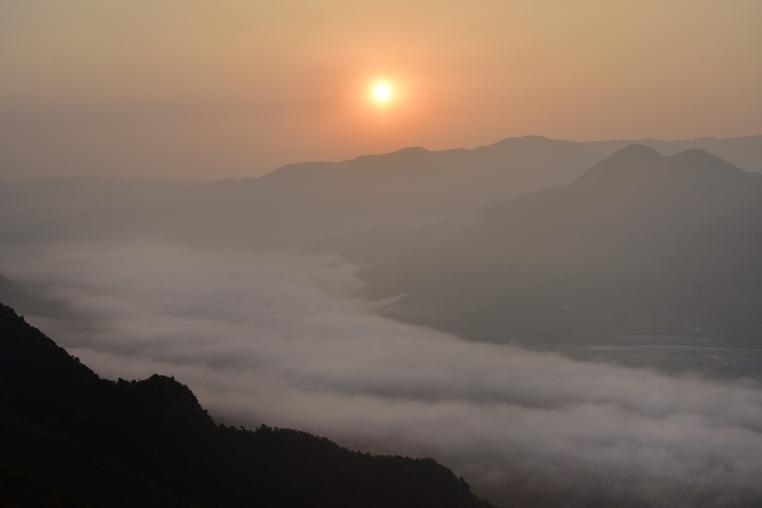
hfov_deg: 43.6
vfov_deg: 29.9
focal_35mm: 45
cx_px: 381
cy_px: 254
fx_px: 953
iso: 400
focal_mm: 45
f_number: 8
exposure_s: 1/800
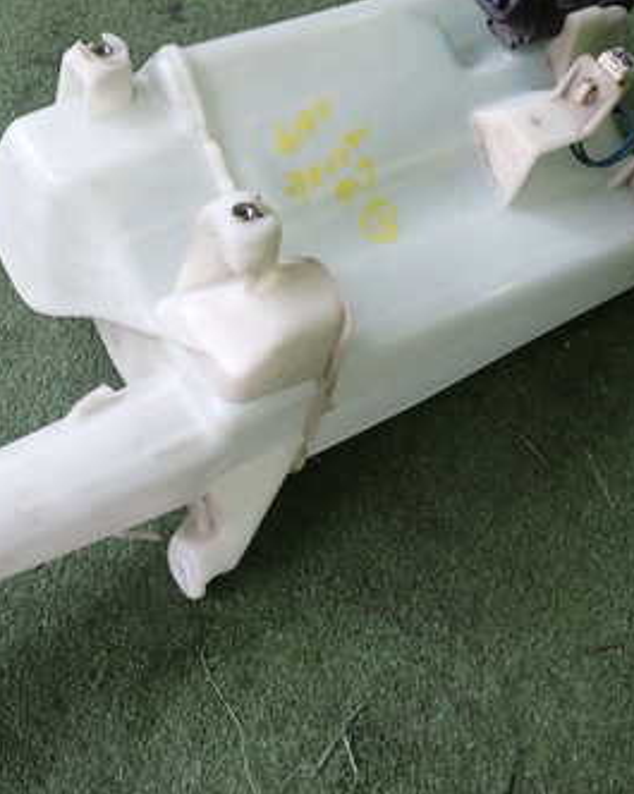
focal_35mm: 53
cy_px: 342
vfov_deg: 35.3
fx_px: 1245
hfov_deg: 27.9
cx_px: 120
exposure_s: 1/80
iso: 200
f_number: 2.3
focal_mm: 5.4
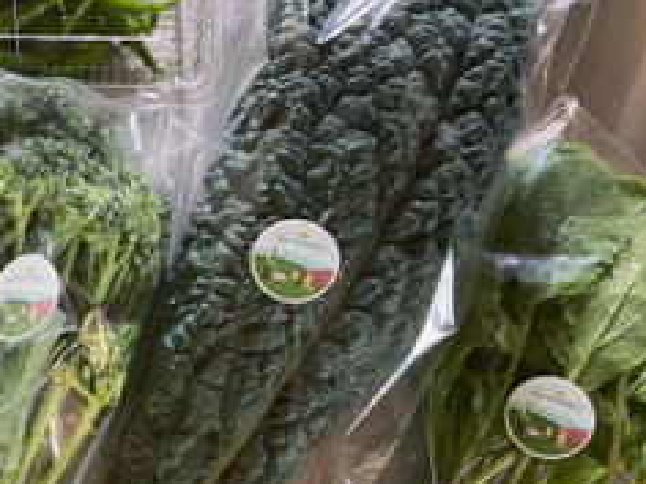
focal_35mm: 57
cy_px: 293
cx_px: 66
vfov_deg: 25.6
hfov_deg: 32.1
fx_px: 1064
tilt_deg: -77.3
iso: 250
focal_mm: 3.99
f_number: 1.8
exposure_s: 1/60
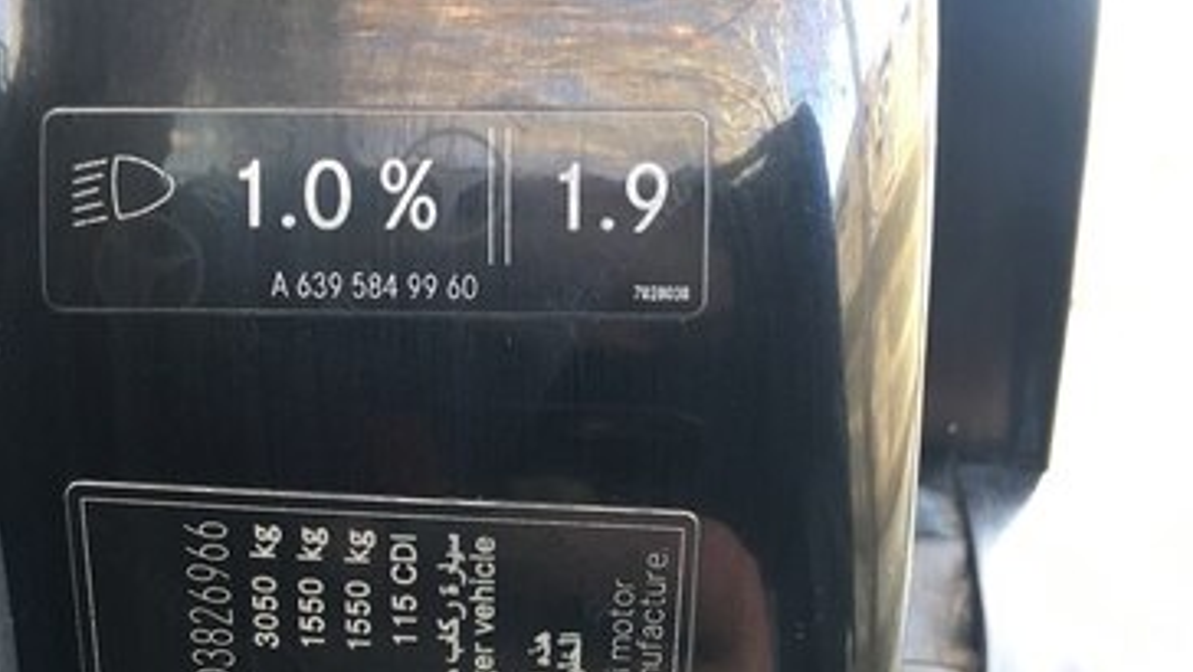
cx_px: 606
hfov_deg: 47.3
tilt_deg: -23.4
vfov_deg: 25.0
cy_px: 810
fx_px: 1361
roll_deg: +0.5
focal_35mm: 43
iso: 125
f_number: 2.2
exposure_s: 1/33
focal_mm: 4.15
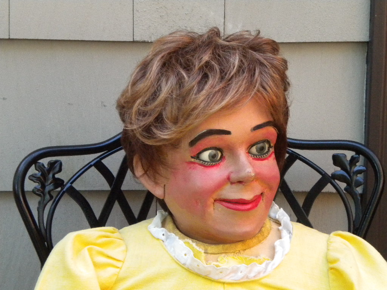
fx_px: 1174
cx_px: 194
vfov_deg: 14.1
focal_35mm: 105
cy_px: 145
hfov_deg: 18.7
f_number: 5.9
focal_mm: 18.9
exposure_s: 1/118
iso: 736
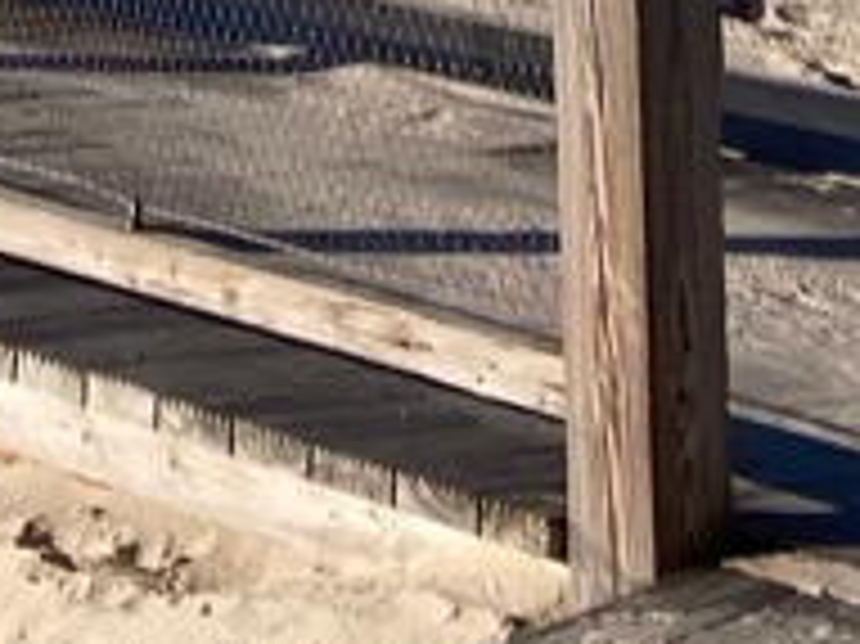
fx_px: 4668
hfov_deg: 10.4
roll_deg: -1.1
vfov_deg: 7.0
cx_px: -68
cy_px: -1342
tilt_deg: +12.0
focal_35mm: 188
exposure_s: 1/2667
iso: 20
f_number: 1.8
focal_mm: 3.99
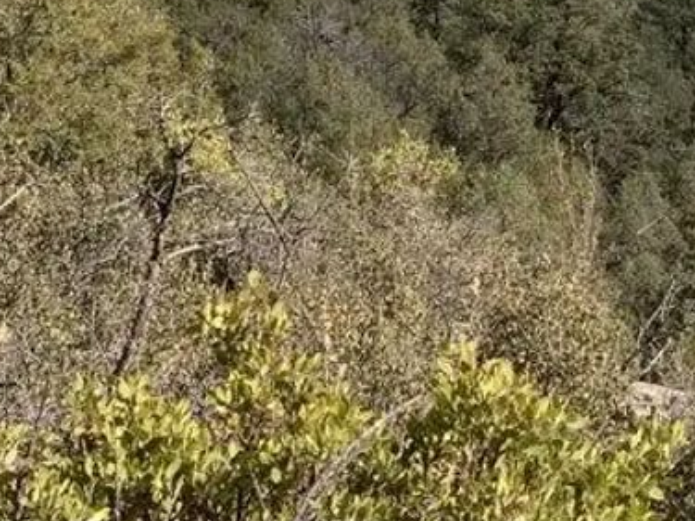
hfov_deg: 13.9
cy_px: 2
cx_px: 504
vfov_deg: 10.4
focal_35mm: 142
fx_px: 2850
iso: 16
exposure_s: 1/922
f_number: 2.4
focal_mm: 6
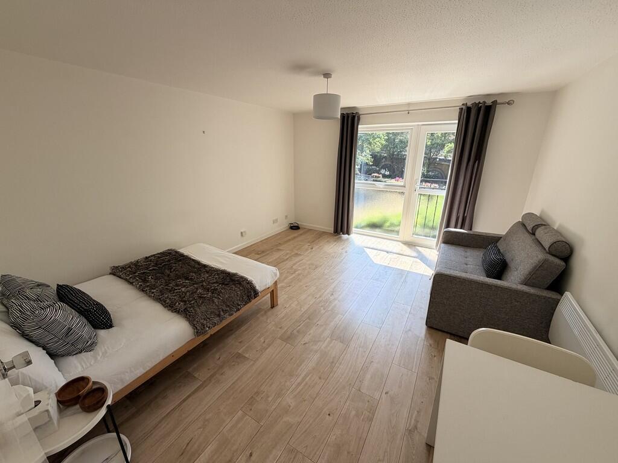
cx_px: 309
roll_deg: -0.1
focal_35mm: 14
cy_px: 232
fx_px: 250
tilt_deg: -18.1
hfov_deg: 102.1
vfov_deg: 85.7
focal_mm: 2.22
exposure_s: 1/168
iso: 50
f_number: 2.2
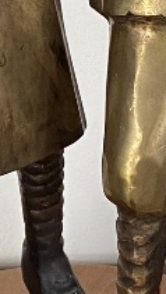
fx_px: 1257
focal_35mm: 161
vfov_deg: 13.1
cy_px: -45
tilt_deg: -13.4
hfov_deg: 7.5
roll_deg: +1.4
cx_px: 21
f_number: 1.8
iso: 125
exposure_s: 1/60
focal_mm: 4.25
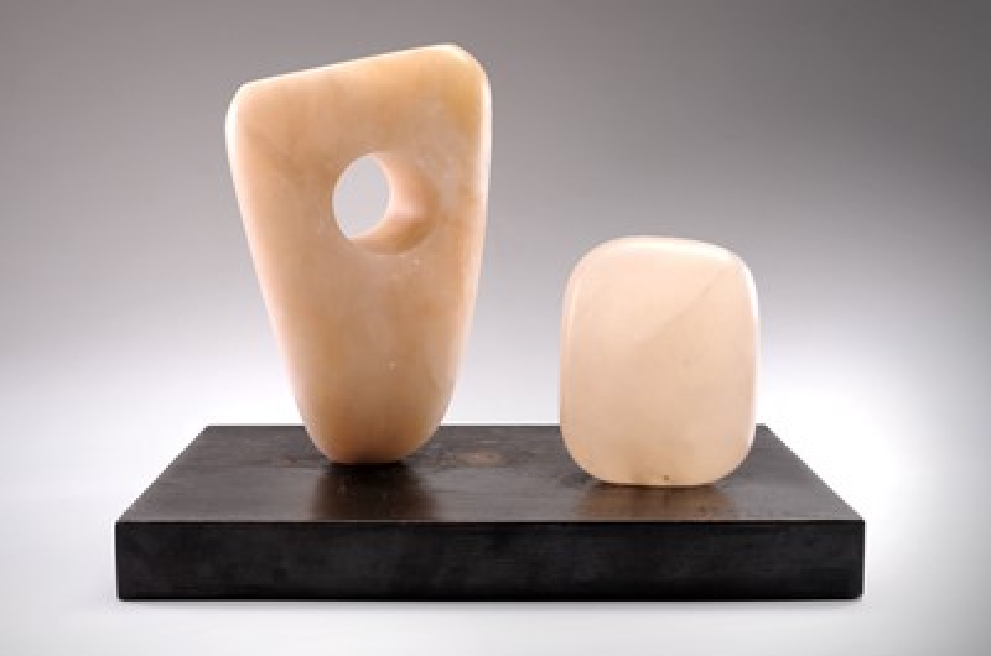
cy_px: 328
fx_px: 1648
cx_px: 496
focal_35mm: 60
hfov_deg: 33.5
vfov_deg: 22.5
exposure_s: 1/60
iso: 200
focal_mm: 40
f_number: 19
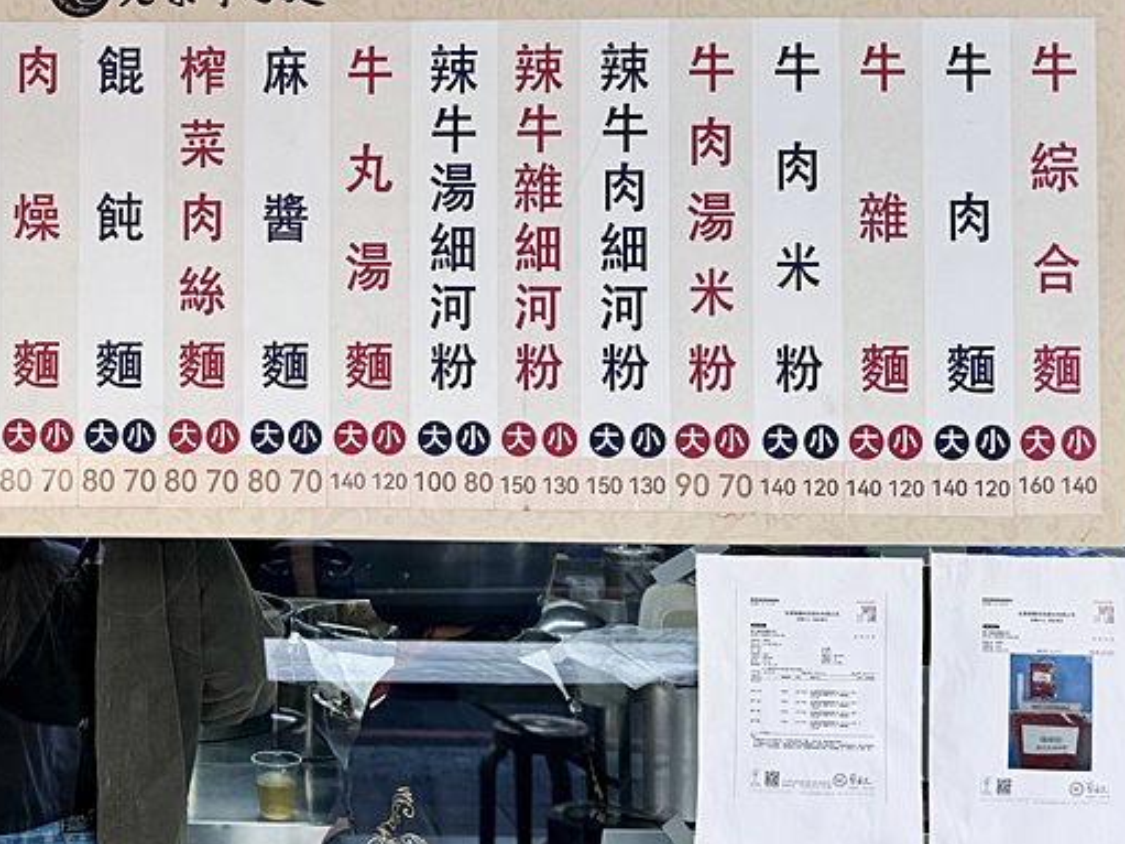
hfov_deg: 38.0
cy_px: 313
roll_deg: +0.1
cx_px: 136
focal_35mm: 47
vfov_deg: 30.7
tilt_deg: +2.1
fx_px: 1527
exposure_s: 1/222
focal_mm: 6.76
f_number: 1.78
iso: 64
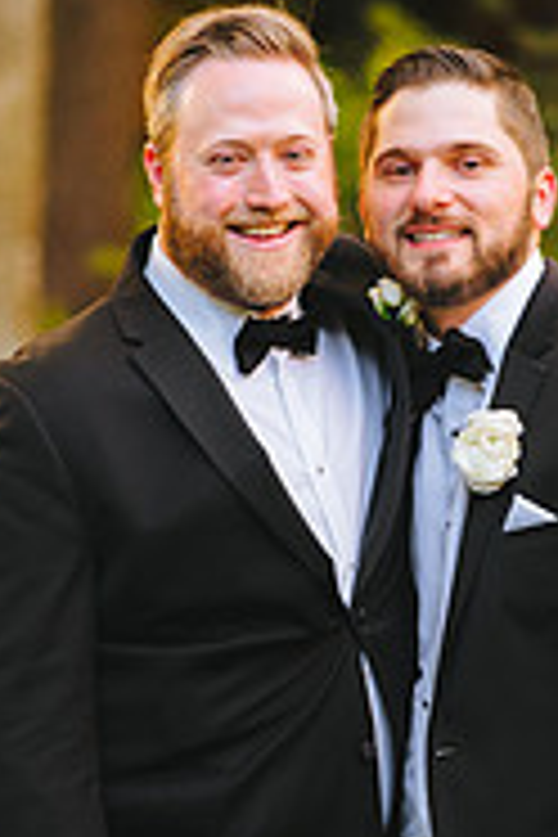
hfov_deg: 6.7
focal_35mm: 206
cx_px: 243
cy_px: 756
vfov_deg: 9.9
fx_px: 4789
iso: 500
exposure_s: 1/250
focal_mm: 85
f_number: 2.2
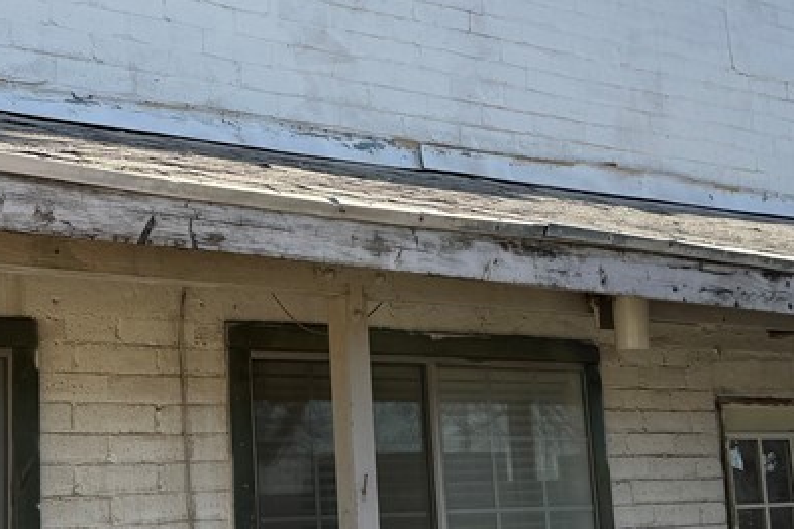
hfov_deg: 30.7
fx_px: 1433
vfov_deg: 20.9
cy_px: 271
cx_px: 265
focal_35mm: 65
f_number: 1.78
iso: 100
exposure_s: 1/3279
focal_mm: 6.76
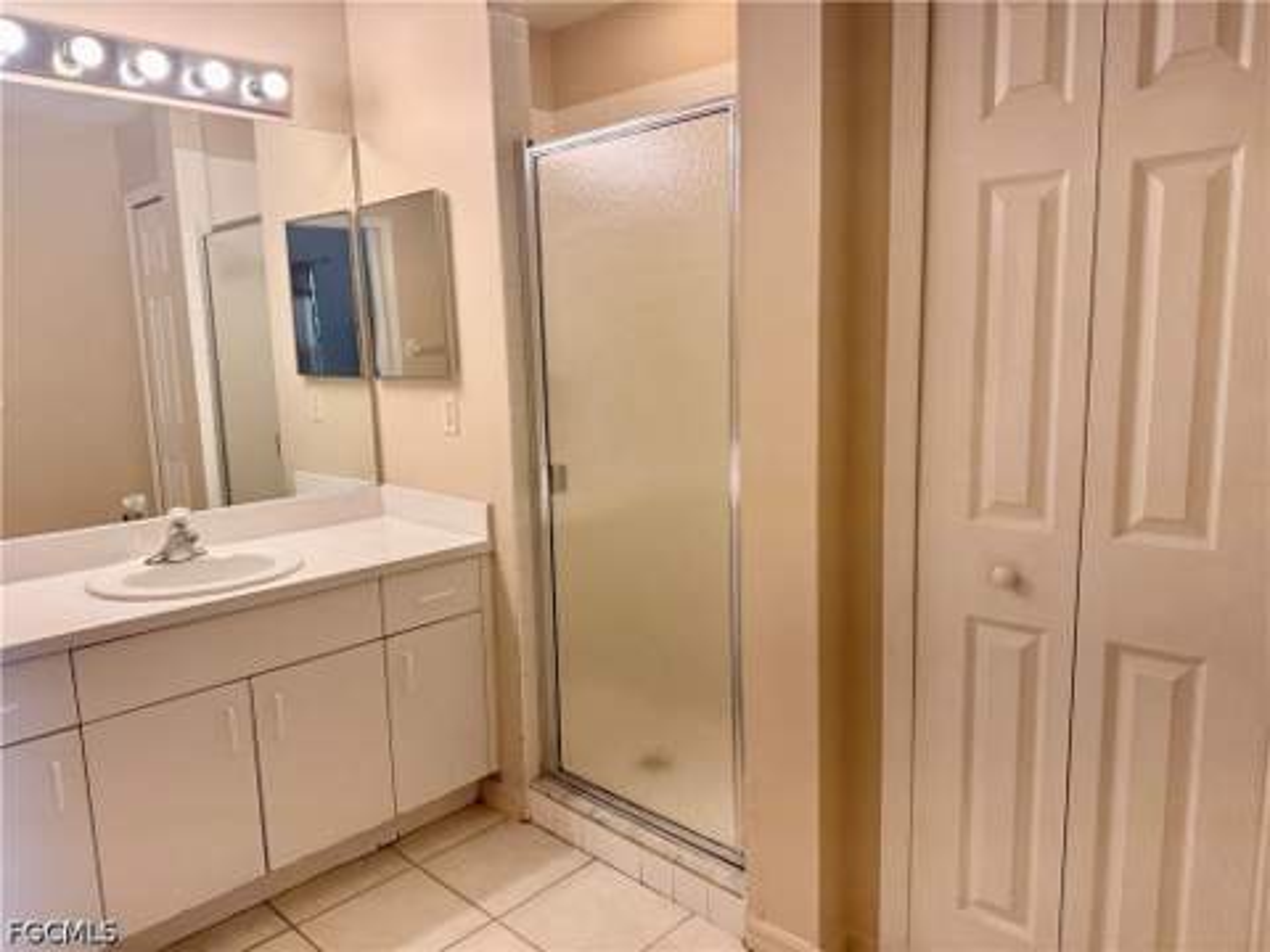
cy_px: 476
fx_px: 881
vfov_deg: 56.8
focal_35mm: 24
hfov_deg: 71.6
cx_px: 635
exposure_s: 1/120
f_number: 1.78
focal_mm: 6.76
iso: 64
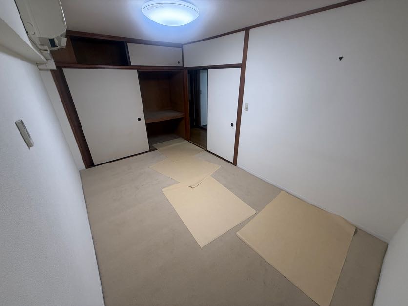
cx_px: 204
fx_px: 165
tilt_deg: -25.1
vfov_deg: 85.7
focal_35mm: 14
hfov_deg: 102.1
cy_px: 153
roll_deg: +0.2
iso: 250
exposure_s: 1/120
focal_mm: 2.22
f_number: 2.2
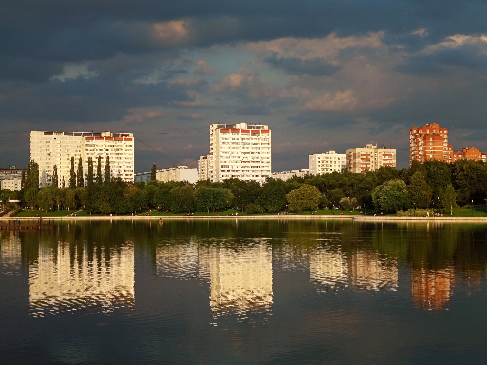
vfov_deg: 56.8
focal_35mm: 24
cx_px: 244
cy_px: 182
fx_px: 338
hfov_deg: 71.6
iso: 50
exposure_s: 1/486
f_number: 1.7
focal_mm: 5.24
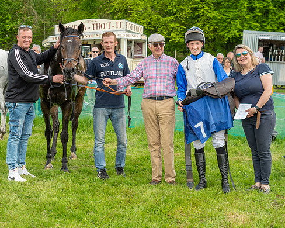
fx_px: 548
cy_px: 112
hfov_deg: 29.1
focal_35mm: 65
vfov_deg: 23.5
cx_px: 142
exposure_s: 1/320
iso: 200
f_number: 5
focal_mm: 50
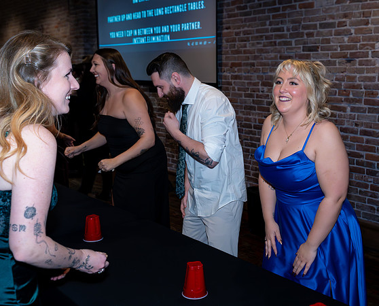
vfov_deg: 36.9
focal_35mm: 41
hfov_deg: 44.6
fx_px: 458
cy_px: 149
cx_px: 235
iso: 6400
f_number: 5
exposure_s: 1/250
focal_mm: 35
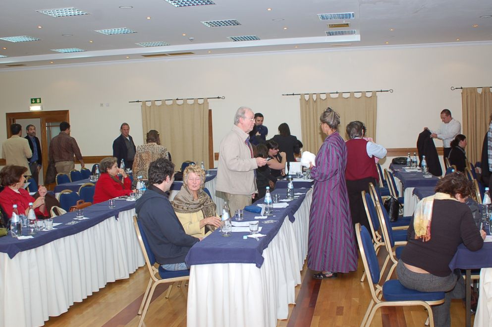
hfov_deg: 46.4
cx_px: 246
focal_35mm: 42
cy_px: 164
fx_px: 573
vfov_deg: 31.8
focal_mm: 28
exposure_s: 1/60
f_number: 4
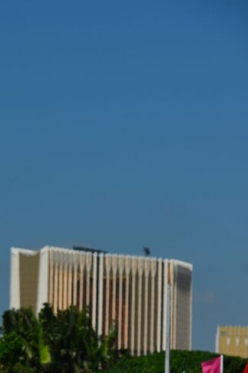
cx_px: 15
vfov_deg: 8.1
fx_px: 2620
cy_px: 366
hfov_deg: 5.4
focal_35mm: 253
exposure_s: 1/1600
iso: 100
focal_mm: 120
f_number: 4
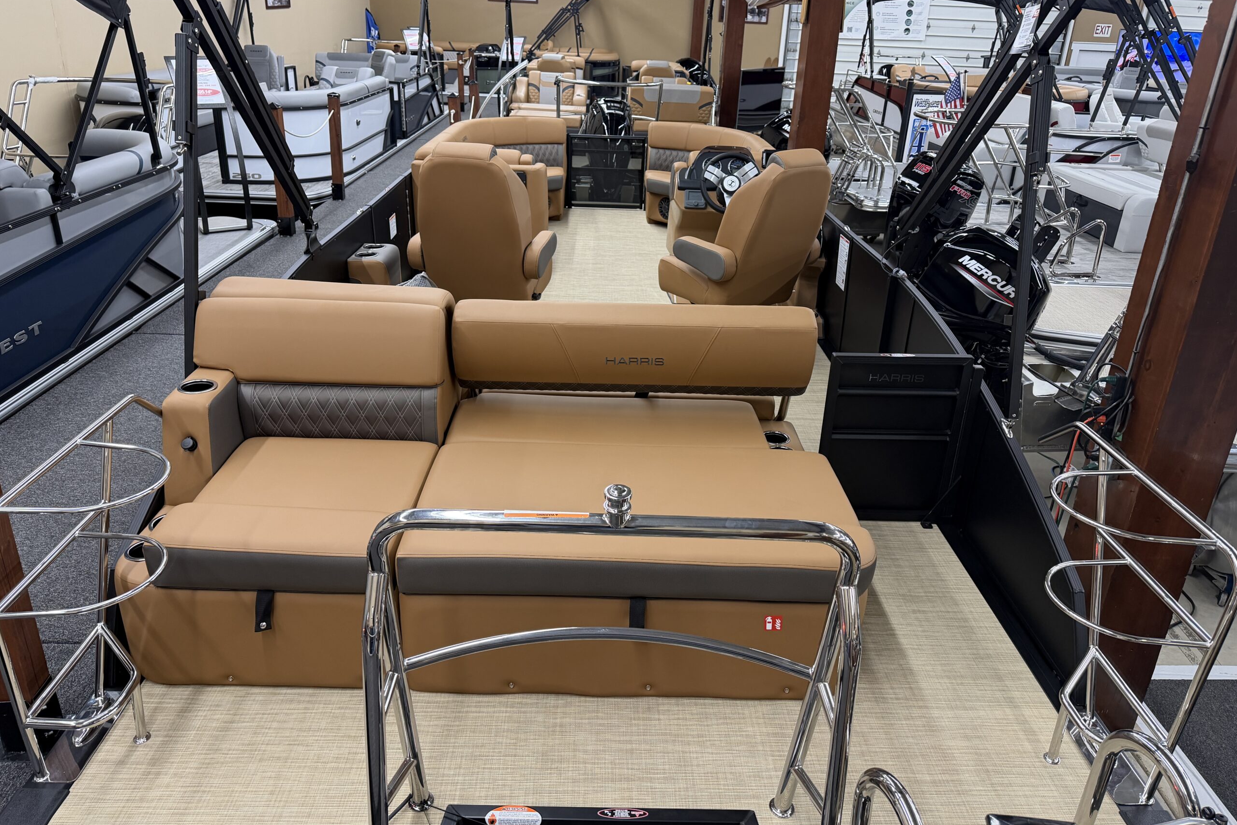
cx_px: 619
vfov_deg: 51.2
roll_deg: -2.4
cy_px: 373
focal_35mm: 25
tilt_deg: -21.8
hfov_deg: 71.5
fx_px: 859
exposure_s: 1/60
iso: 200
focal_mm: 6.76
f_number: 1.78
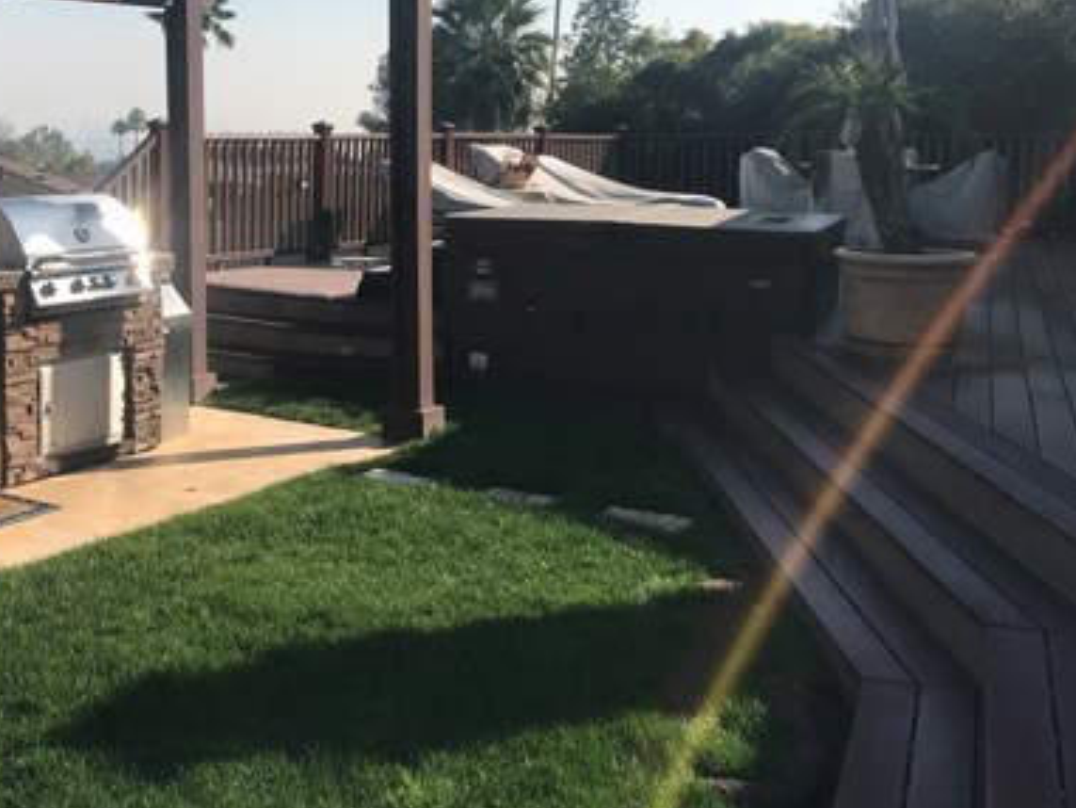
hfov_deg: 39.0
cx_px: 229
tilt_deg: -8.5
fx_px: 1461
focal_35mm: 47
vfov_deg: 30.7
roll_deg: -1.7
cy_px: 266
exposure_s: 1/2994
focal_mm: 3.99
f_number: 1.8
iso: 20
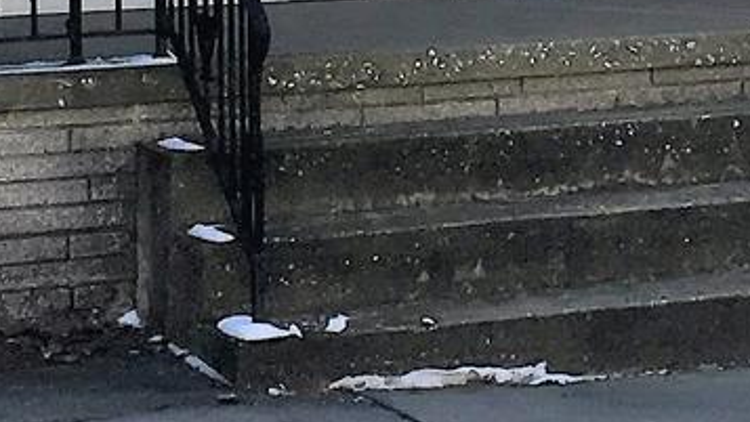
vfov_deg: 6.6
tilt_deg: -1.0
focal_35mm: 181
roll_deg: +0.1
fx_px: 3600
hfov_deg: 11.7
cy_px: -267
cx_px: 863
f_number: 2.2
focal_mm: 4.15
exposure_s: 1/686
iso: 25
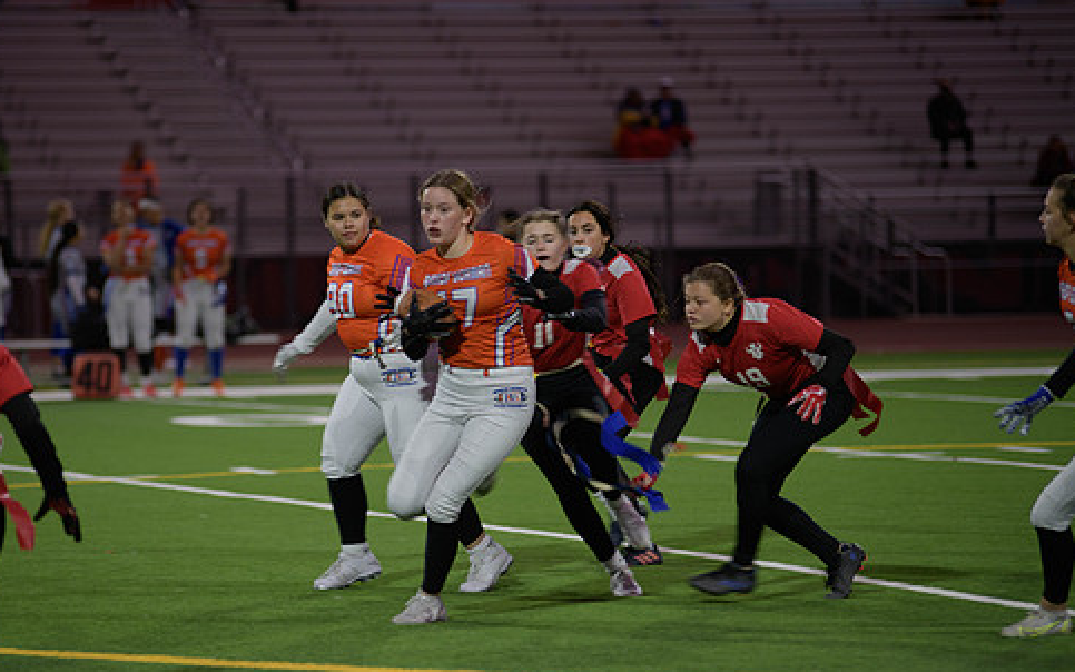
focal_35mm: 202
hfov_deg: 10.4
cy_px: 386
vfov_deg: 6.5
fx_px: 5919
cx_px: 436
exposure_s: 1/200
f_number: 2.8
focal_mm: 165
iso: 400
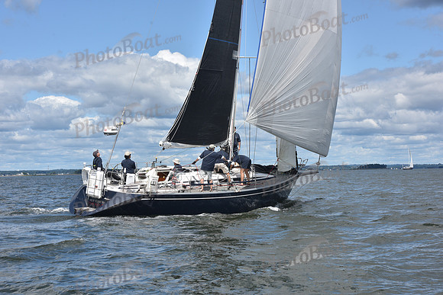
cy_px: 148
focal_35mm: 70
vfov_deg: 19.5
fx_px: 862
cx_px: 222
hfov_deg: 28.8
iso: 250
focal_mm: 70
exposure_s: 1/800
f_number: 9
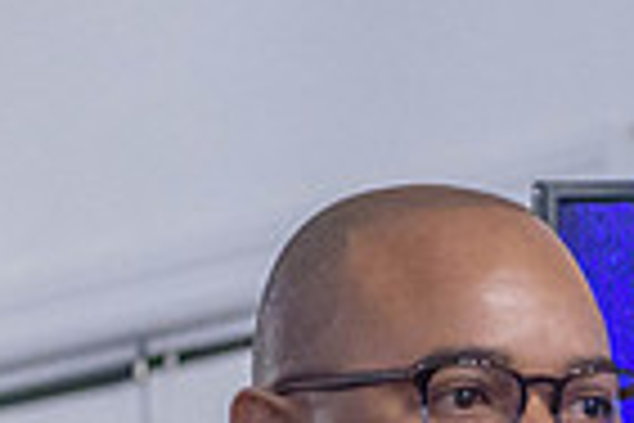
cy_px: 794
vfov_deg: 2.1
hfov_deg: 3.2
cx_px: 1066
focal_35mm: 647
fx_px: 11393
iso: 2200
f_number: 4.8
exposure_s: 1/125
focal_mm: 105
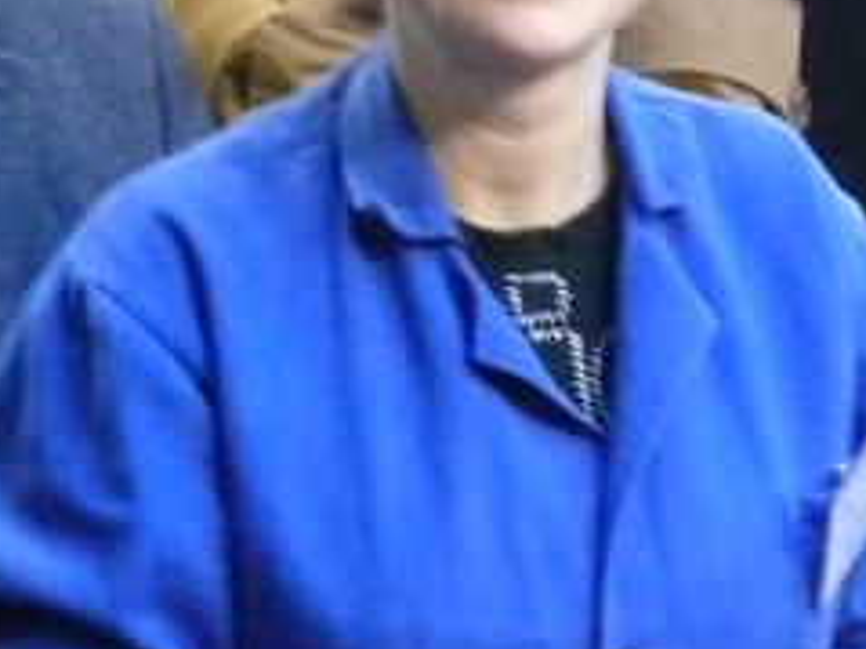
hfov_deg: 11.7
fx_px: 4176
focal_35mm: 167
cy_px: 493
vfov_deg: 8.9
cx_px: 899
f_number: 2.8
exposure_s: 1/25
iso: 800
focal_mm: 8.3
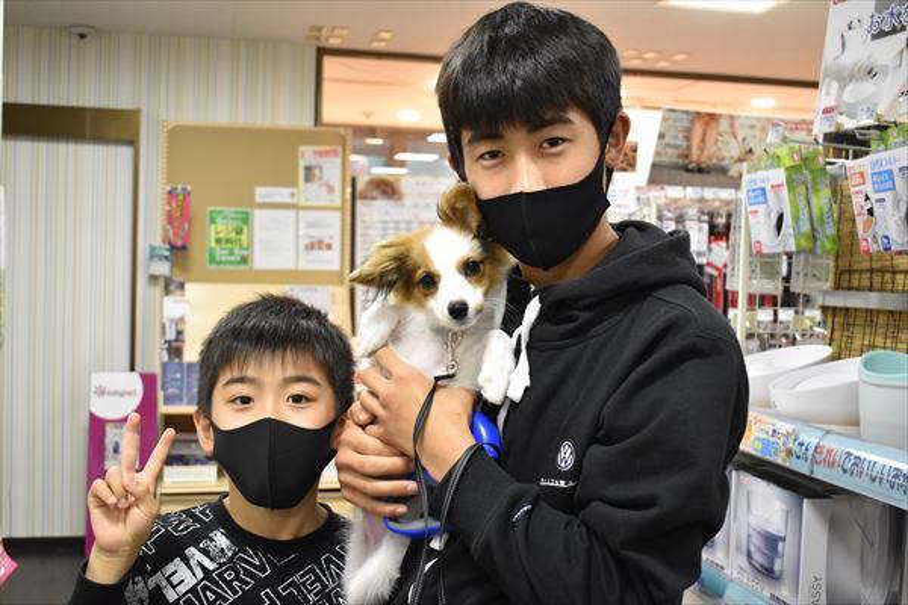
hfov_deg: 45.0
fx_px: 1097
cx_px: 454
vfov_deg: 30.8
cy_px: 302
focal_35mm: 44
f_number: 4.5
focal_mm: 29
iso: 1600
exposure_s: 1/80
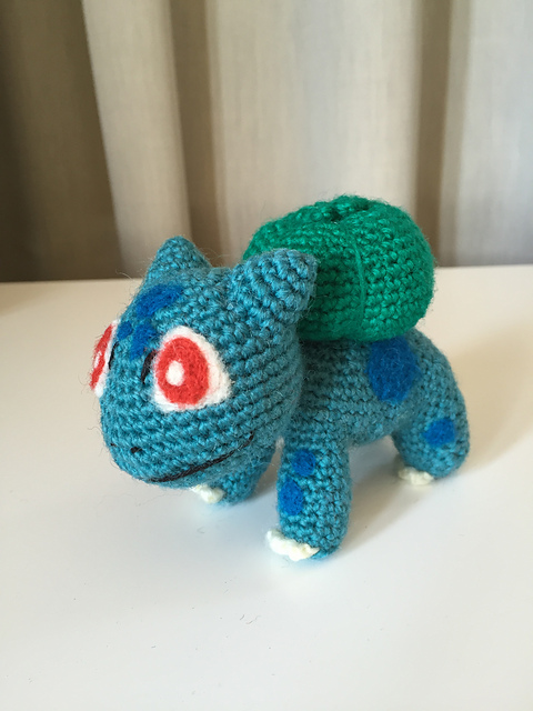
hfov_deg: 48.2
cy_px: 356
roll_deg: +2.8
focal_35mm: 29
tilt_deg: -19.4
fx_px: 595
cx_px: 266
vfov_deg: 61.7
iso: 80
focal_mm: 4.15
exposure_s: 1/33
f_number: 2.2
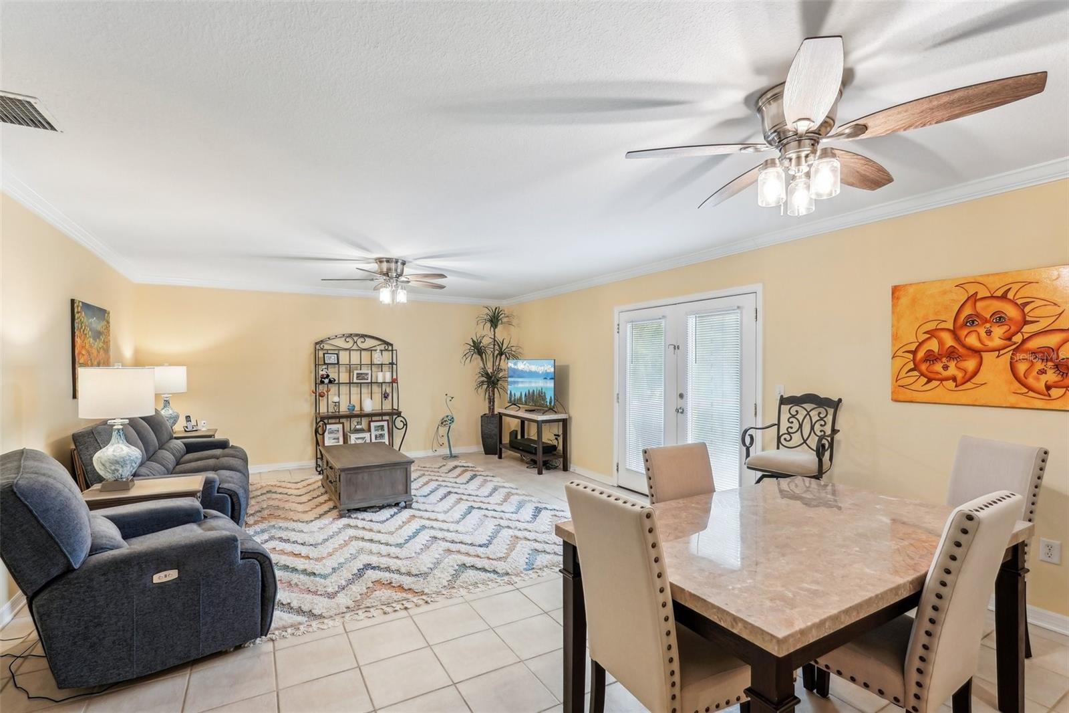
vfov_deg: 73.7
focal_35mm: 16
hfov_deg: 96.7
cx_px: 534
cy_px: 356
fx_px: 475
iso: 400
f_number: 8
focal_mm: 16
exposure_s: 1/15
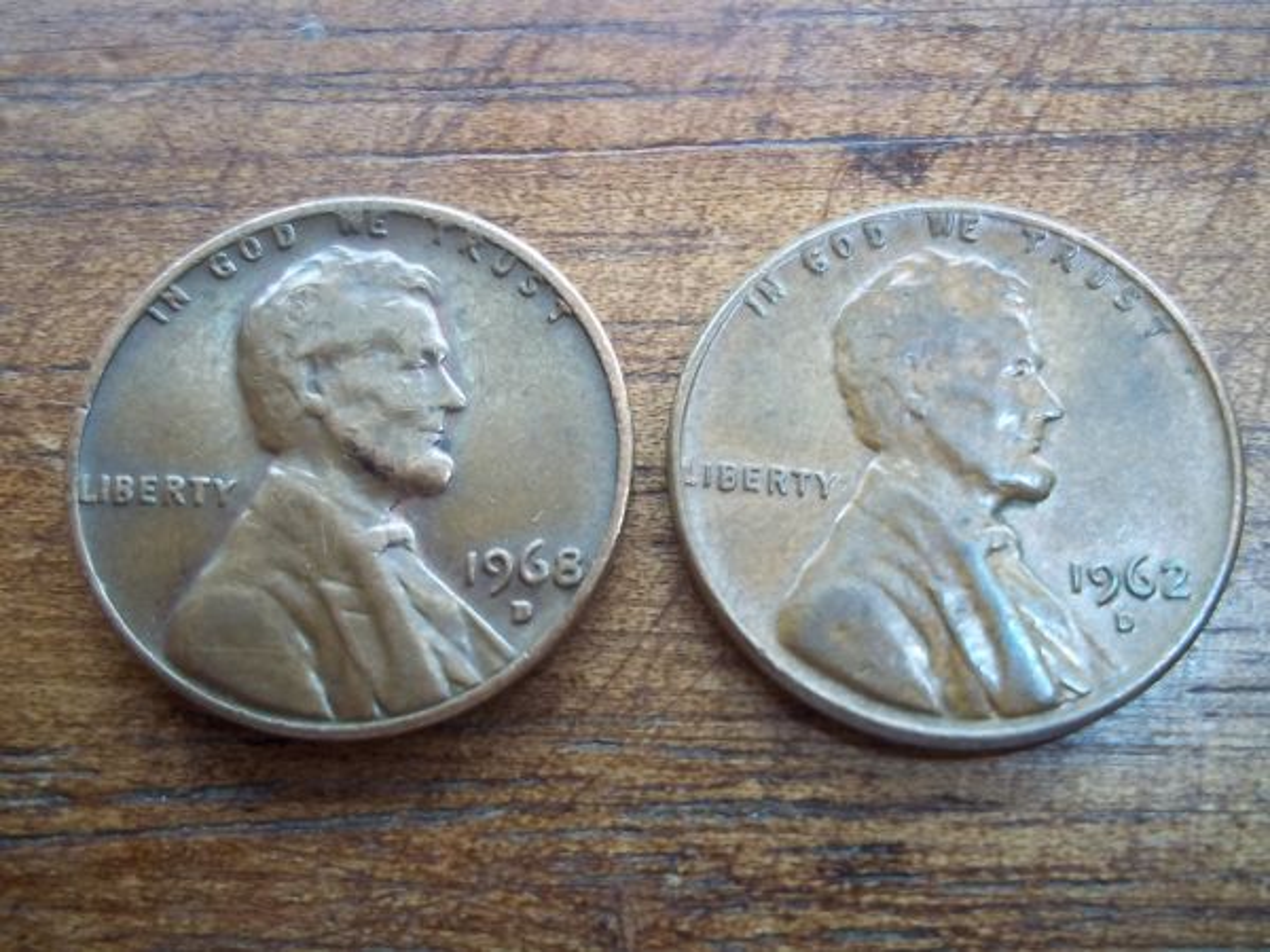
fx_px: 1321
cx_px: 635
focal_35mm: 36
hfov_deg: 51.4
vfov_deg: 39.7
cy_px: 476
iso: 80
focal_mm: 6.5
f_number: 3.1
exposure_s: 1/30
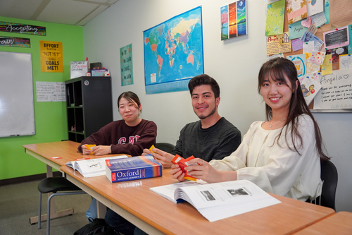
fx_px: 306
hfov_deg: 59.8
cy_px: 118
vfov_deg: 41.9
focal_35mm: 31
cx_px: 176
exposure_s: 1/160
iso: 1250
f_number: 4
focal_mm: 31.3
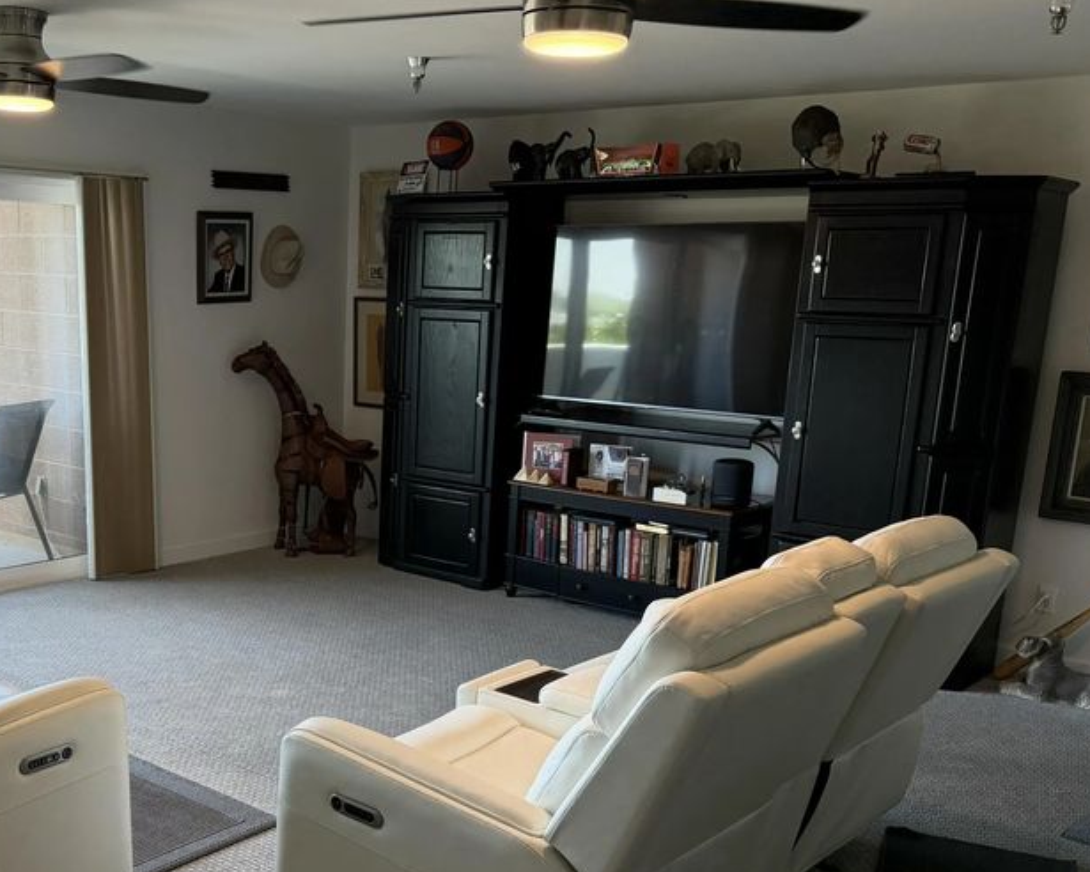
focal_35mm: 39
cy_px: 581
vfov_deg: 37.8
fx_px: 1258
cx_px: 319
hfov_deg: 45.7
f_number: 1.78
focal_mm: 6.76
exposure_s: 1/144
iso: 200
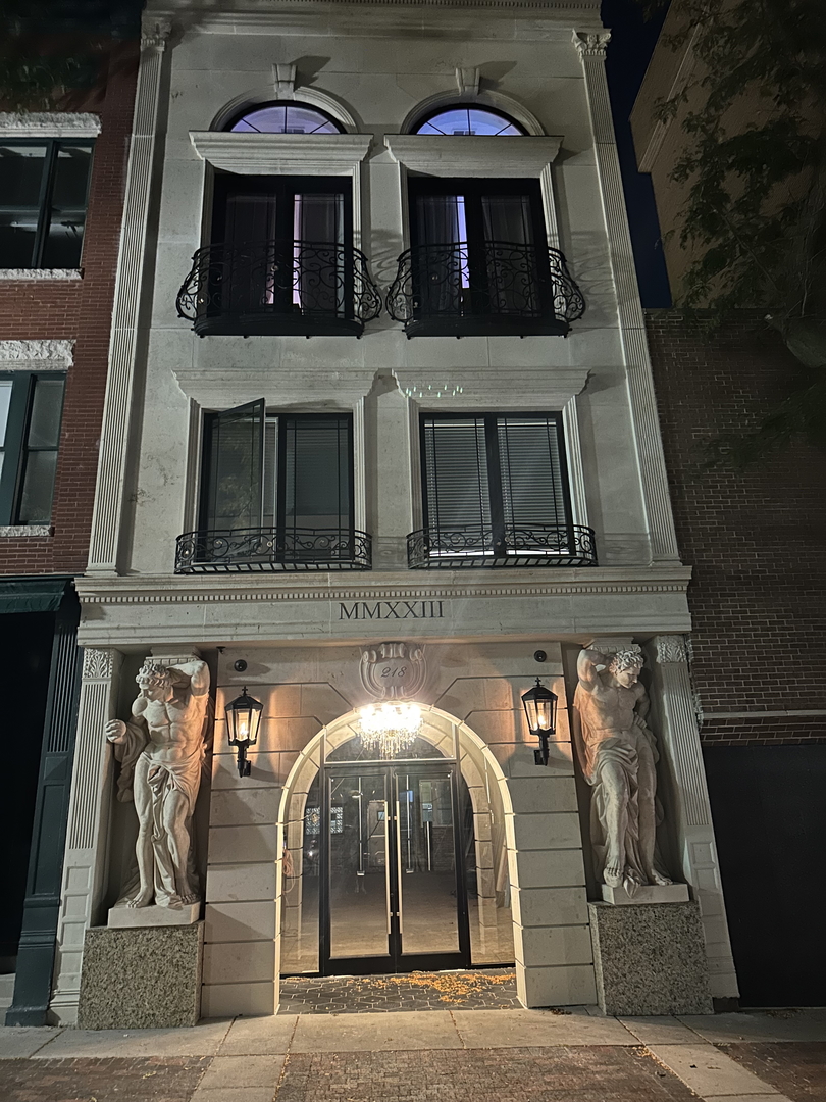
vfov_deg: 71.6
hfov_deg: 56.8
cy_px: 551
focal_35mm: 24
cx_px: 413
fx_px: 764
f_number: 1.78
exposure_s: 1/20
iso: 1600
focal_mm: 6.86
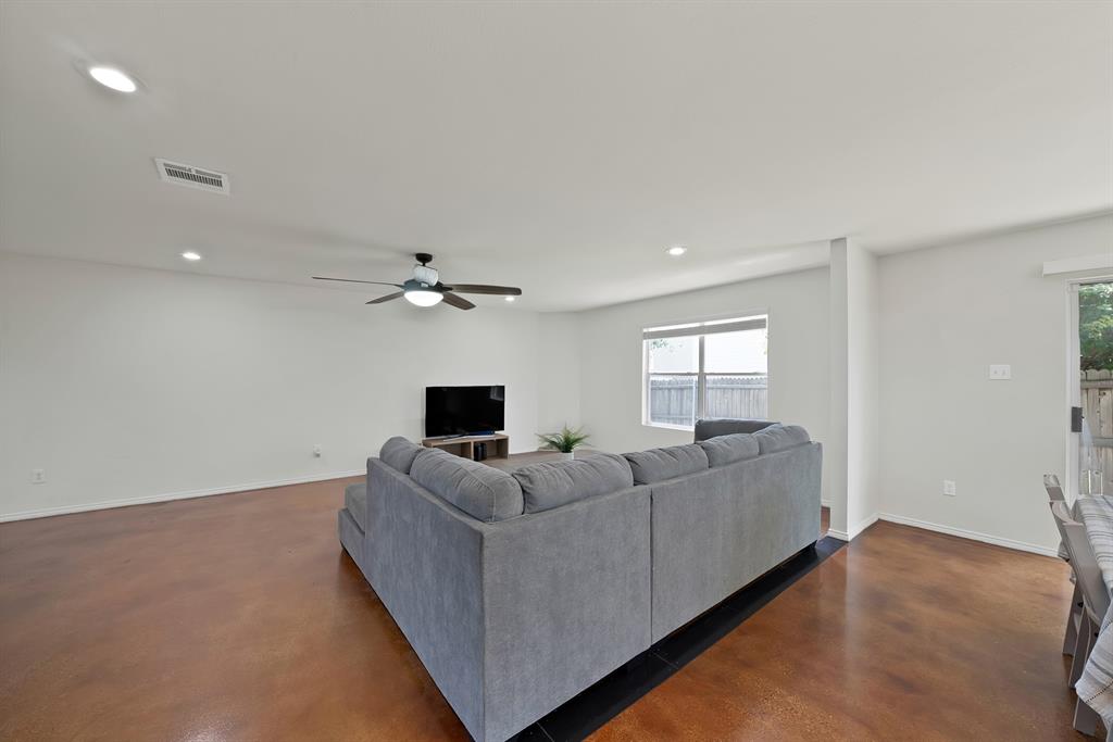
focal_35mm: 12
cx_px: 556
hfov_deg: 112.6
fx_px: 371
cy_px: 371
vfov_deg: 90.0
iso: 640
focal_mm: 12
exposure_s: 1/6
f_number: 9
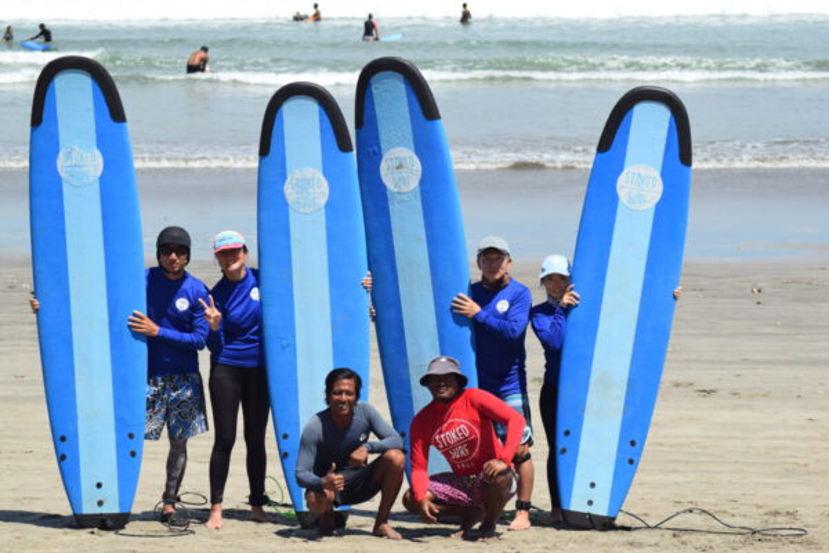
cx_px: 414
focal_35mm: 150
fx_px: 3454
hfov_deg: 13.7
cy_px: 276
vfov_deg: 9.1
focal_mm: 100
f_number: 7.1
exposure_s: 1/2000
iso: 400
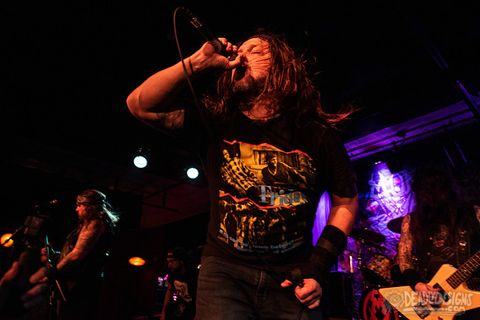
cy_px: 160
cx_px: 240
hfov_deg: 73.7
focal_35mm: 24
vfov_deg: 53.2
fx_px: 320
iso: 3200
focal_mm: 24
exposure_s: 1/125
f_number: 3.2
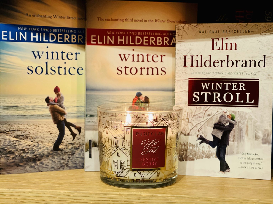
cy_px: 102
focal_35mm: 64
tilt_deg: -5.1
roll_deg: -0.9
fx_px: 505
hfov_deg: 30.3
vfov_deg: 22.9
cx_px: 136
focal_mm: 7.5
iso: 250
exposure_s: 1/64
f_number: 2.2
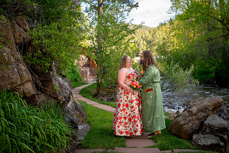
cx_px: 112
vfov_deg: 35.4
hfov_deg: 51.1
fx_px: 240
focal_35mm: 38
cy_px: 74
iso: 160
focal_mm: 35
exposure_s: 1/200
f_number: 2.8
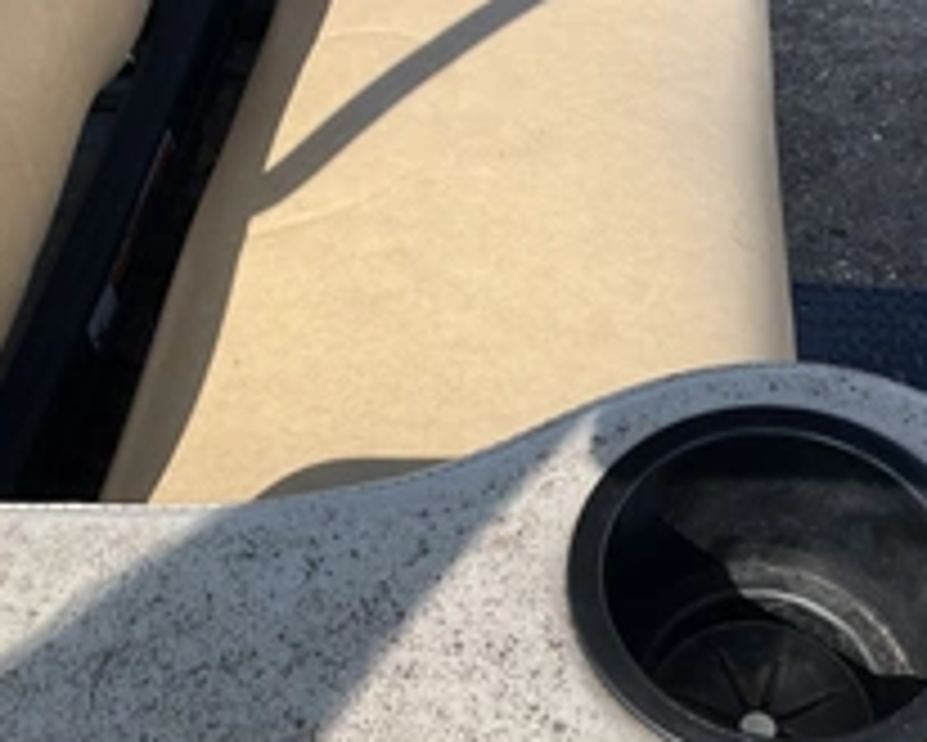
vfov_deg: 27.6
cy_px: 297
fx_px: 1510
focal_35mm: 55
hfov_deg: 34.0
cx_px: 549
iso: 25
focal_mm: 3
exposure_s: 1/1626
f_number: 1.8
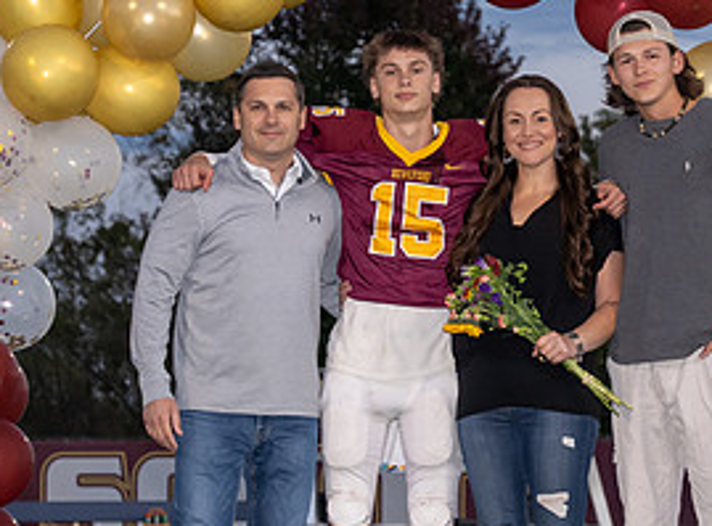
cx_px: 618
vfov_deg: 6.0
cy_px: 301
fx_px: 5035
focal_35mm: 246
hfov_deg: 8.1
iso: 1000
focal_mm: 70
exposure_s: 1/200
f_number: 4.5
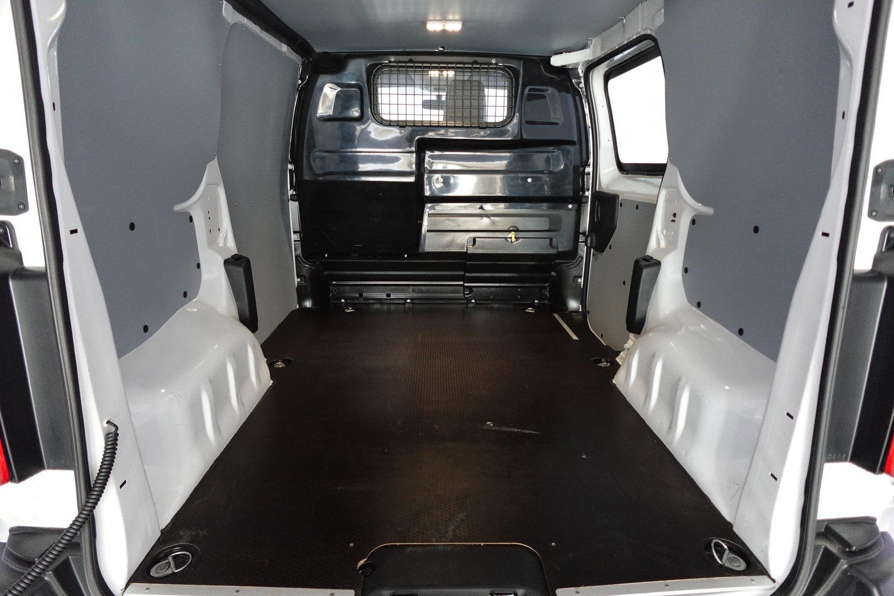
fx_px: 497
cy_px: 298
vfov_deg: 61.9
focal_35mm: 20
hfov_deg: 84.0
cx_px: 447
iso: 800
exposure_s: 1/80
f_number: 2
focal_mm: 7.6
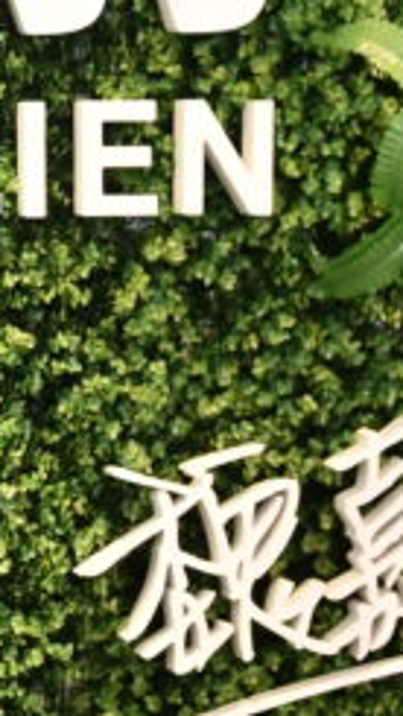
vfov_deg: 15.3
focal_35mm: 140
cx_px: -418
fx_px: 2657
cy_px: 199
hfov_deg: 8.2
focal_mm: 32
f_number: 4.5
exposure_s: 1/125
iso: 1600
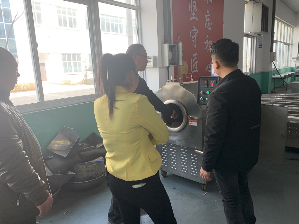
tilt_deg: -12.6
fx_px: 225
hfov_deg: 67.3
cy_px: 112
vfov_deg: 53.1
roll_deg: +5.0
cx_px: 150
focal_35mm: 26
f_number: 1.8
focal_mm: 4.25
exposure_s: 1/121
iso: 32
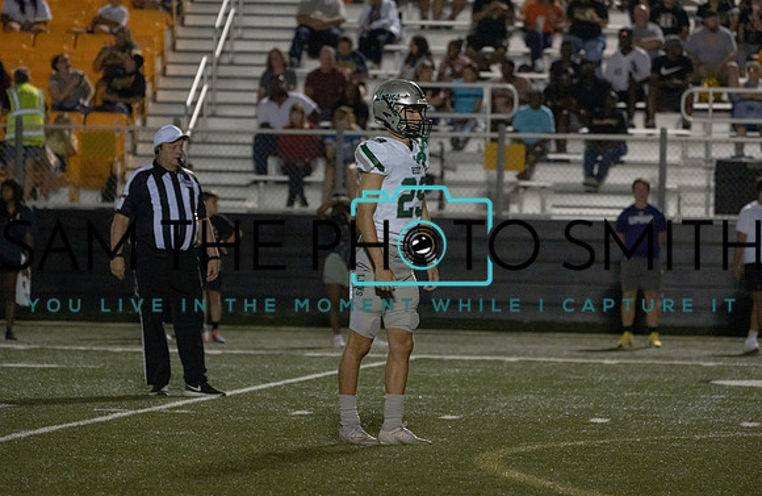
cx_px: 395
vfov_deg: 5.1
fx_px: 5538
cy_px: 264
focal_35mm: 264
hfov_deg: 7.9
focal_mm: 247
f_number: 5.6
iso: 16000
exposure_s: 1/1000
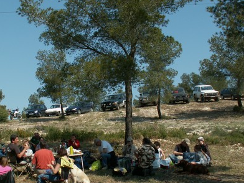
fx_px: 352
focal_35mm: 50
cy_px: 103
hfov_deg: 38.0
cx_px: 93
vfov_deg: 29.1
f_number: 4
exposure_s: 1/400
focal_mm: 5.86
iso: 50
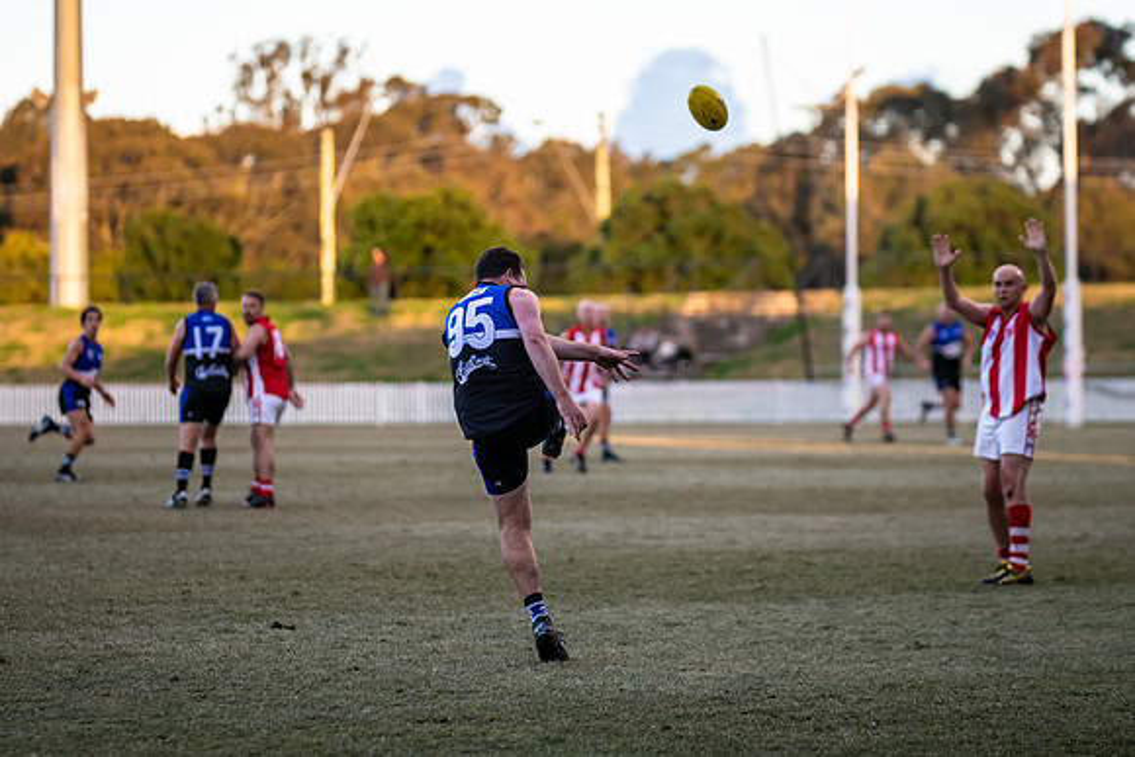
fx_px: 5431
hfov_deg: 11.9
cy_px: 379
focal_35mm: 172
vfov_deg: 8.0
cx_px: 552
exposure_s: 1/1600
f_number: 2.8
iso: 1100
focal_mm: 160
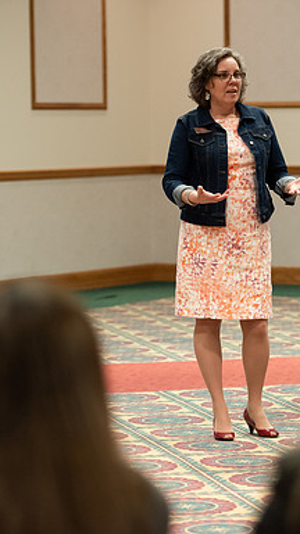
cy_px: 267
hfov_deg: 7.6
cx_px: 304
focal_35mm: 158
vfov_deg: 13.6
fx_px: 2239
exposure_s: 1/200
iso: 2500
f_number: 3.2
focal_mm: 100
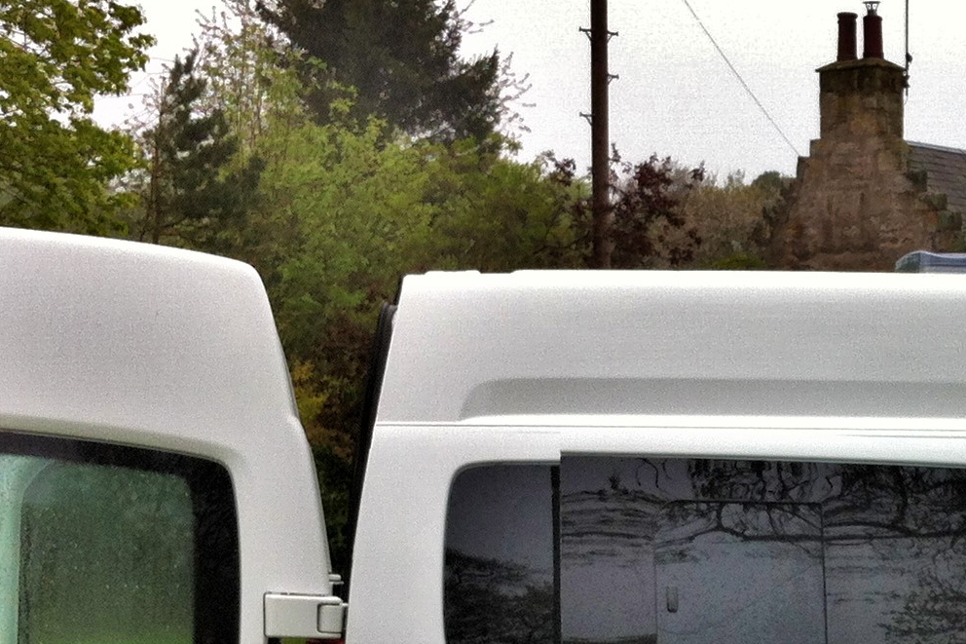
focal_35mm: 95
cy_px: 762
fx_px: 2549
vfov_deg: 14.0
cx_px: 1031
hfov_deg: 20.6
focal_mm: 3.85
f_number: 2.8
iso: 80
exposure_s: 1/328
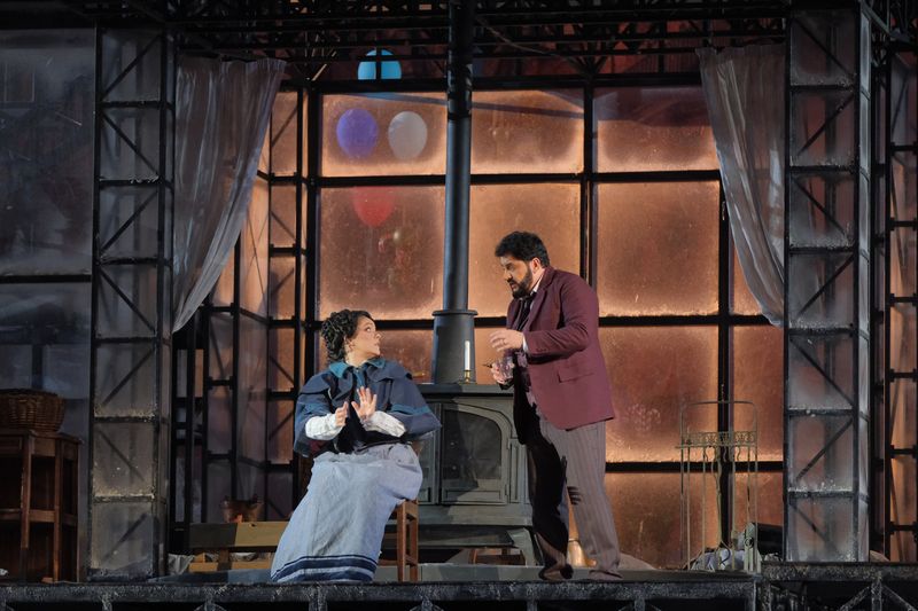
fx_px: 5354
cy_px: 306
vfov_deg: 6.5
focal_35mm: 210
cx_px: 459
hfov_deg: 9.8
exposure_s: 1/125
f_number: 2.8
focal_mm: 140
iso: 1600
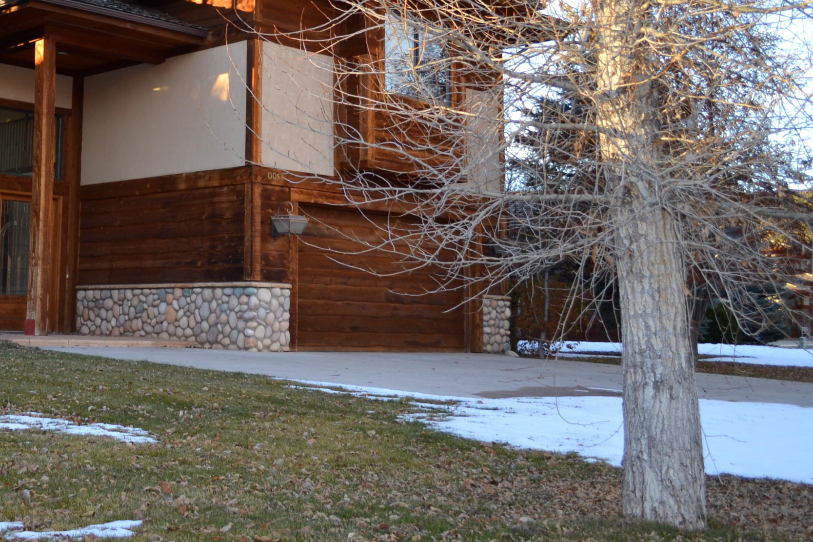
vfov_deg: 24.7
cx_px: 157
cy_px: 119
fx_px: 1219
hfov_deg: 35.6
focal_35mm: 54
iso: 100
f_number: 4
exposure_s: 1/125
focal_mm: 20
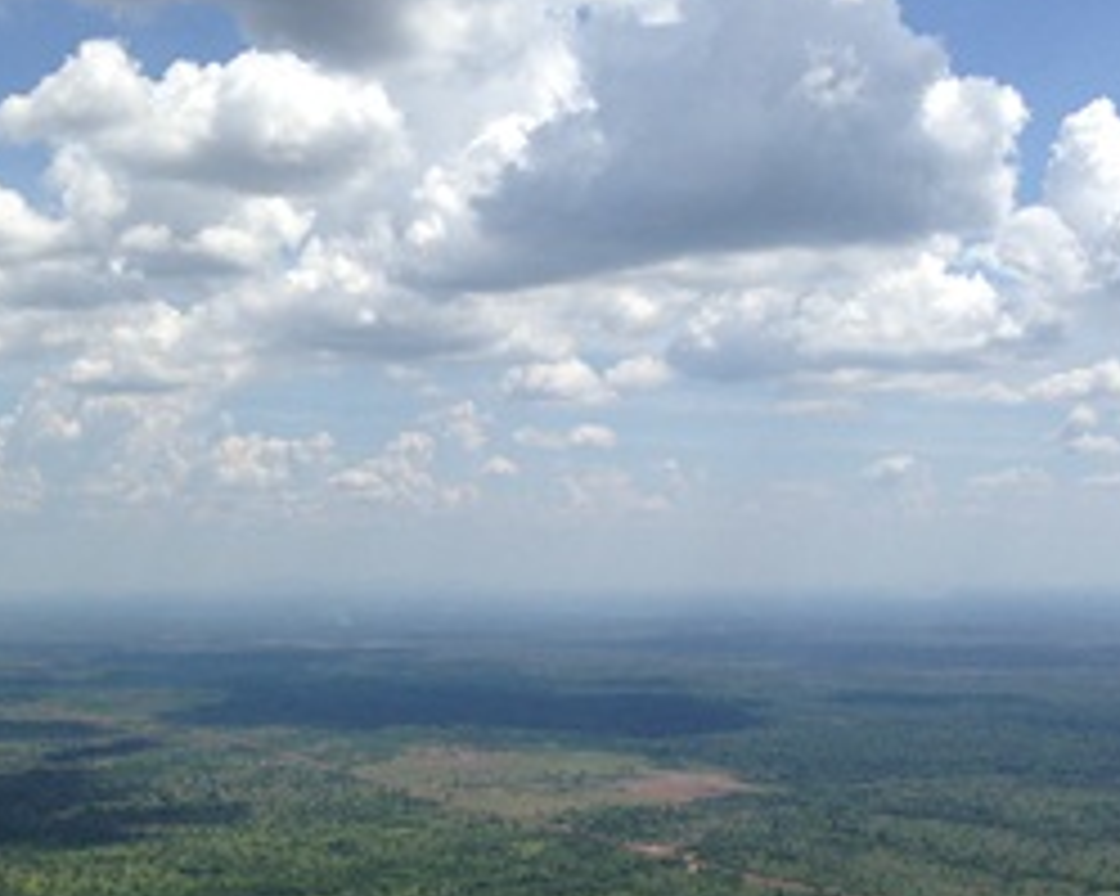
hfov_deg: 32.4
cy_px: 689
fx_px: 1922
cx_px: 472
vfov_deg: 25.8
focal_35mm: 58
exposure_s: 1/2584
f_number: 2.4
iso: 50
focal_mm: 4.12
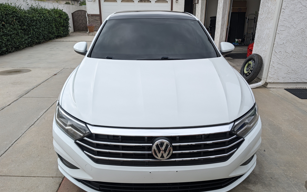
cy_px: 107
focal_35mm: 26
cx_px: 155
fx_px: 218
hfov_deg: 70.4
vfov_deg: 47.5
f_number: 1.68
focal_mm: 6.9
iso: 31
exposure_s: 1/1095
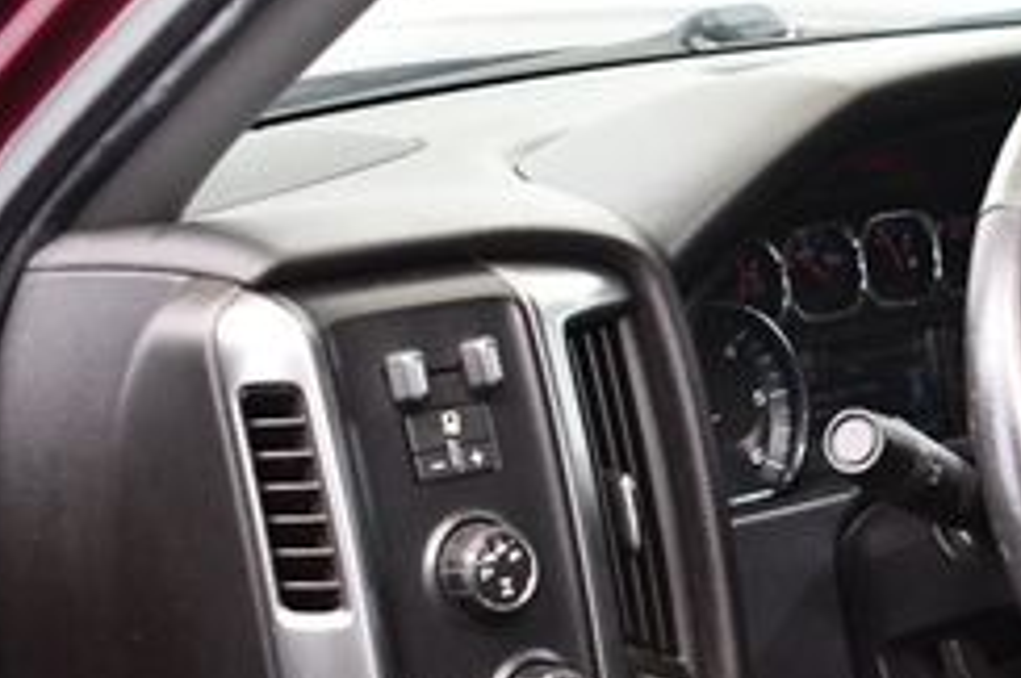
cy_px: 594
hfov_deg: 18.7
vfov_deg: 12.9
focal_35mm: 105
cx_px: 1138
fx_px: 2974
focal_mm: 27
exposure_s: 1/60
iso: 4500
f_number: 4
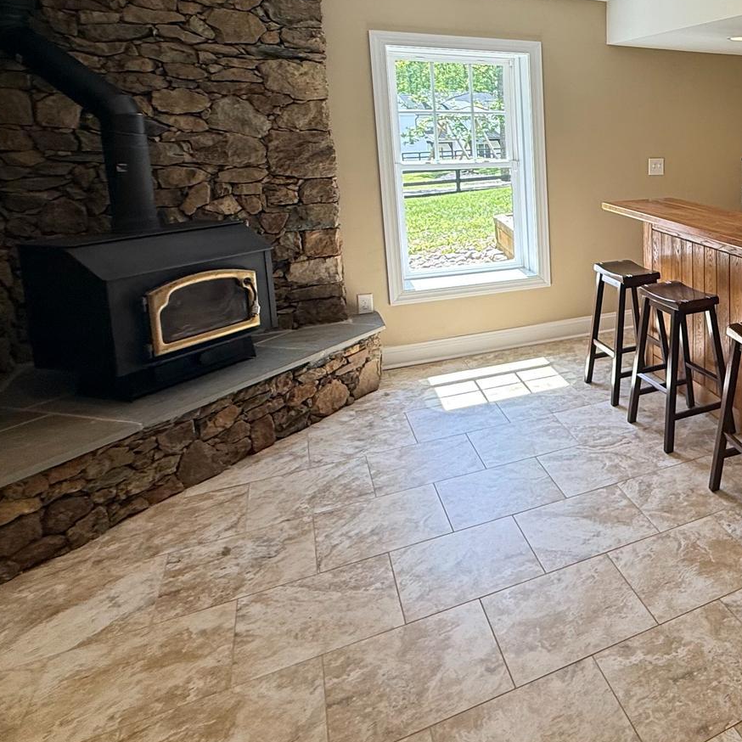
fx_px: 703
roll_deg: -0.5
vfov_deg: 54.2
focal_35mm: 29
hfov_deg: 45.4
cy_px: 232
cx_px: 767
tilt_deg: -8.8
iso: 64
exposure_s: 1/120
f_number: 2.2
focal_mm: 2.22
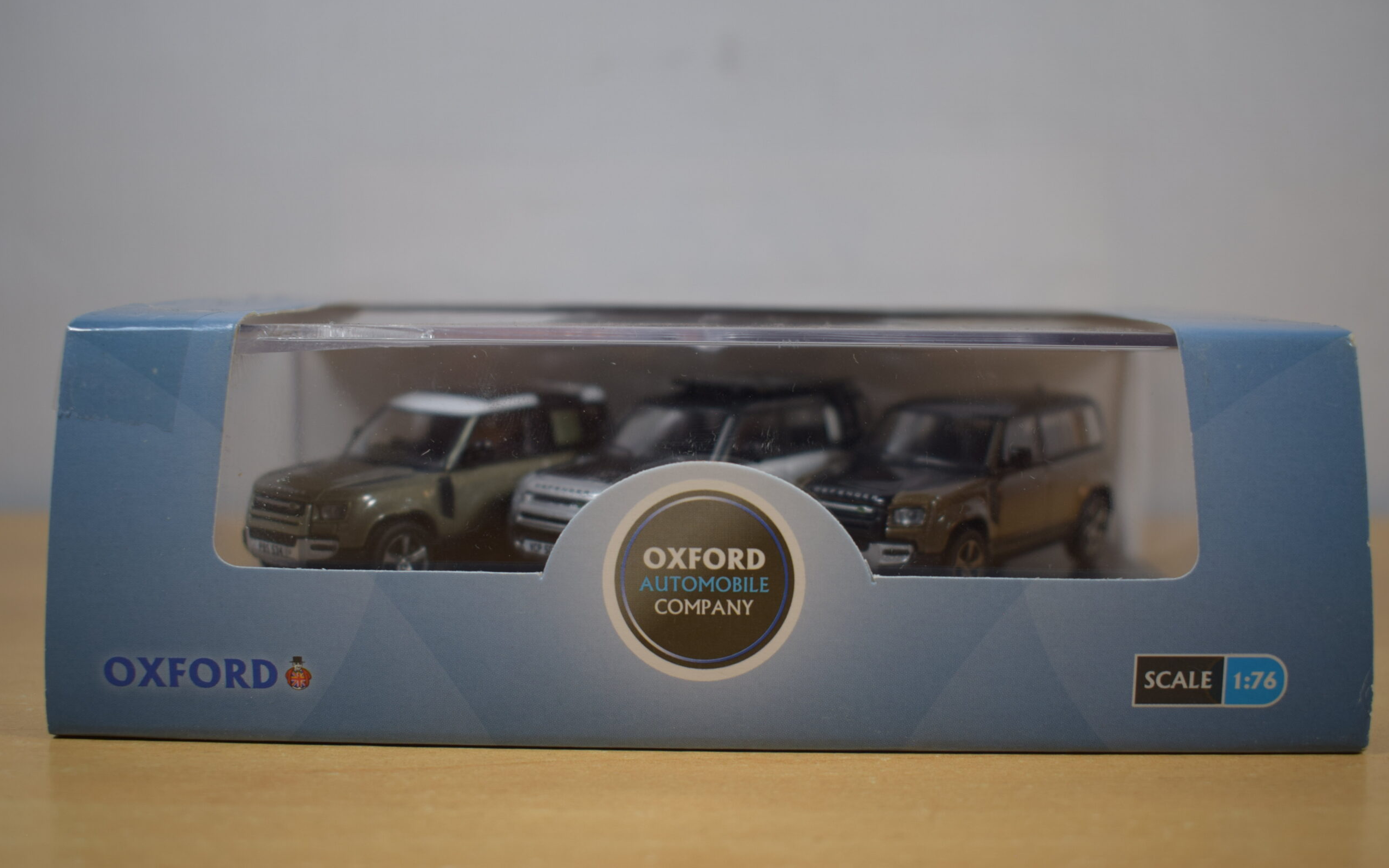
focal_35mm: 40
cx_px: 697
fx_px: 1514
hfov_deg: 49.3
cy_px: 452
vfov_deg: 32.0
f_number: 4
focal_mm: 26
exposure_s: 1/100
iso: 200
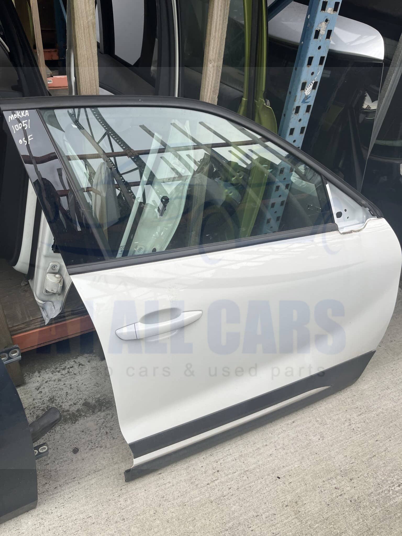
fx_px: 403
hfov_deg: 53.1
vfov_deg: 67.3
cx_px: 201
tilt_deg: -38.0
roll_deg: -6.6
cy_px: 268
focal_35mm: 26
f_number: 1.6
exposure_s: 1/583
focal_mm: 5.1
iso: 50
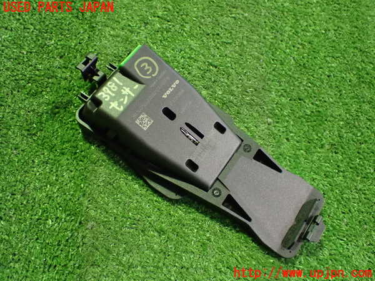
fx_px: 412
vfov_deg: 37.7
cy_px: 140
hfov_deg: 49.0
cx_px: 188
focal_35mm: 38
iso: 1250
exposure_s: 1/40
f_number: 2.7
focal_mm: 6.83
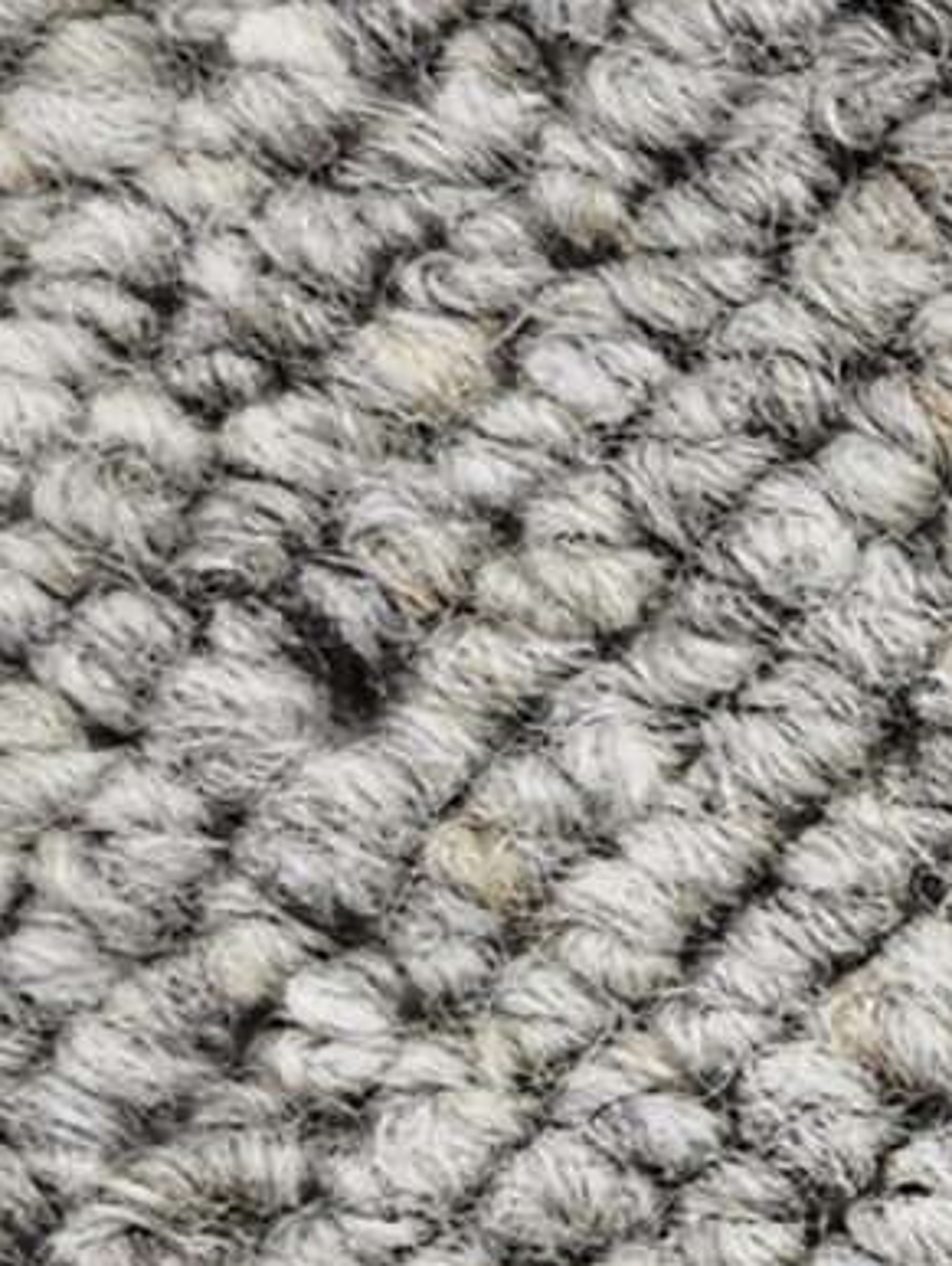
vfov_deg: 12.1
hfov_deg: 8.4
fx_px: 5564
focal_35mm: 152
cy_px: 2192
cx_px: 2715
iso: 400
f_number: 1.7
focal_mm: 6.3
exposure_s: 1/101
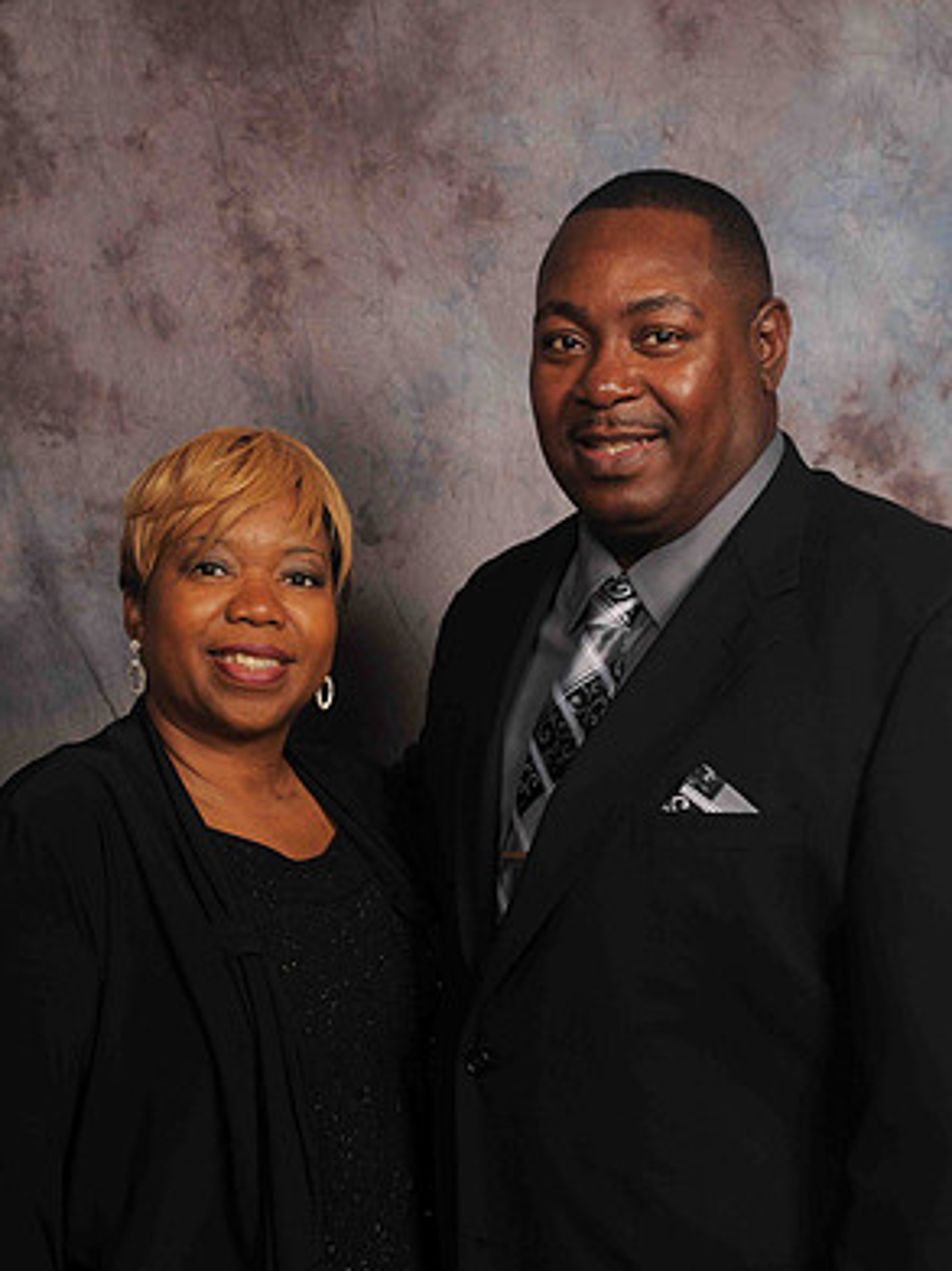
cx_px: 479
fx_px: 2311
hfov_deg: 23.3
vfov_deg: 30.7
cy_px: 725
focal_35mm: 63
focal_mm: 38
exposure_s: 1/125
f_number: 5.6
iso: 200
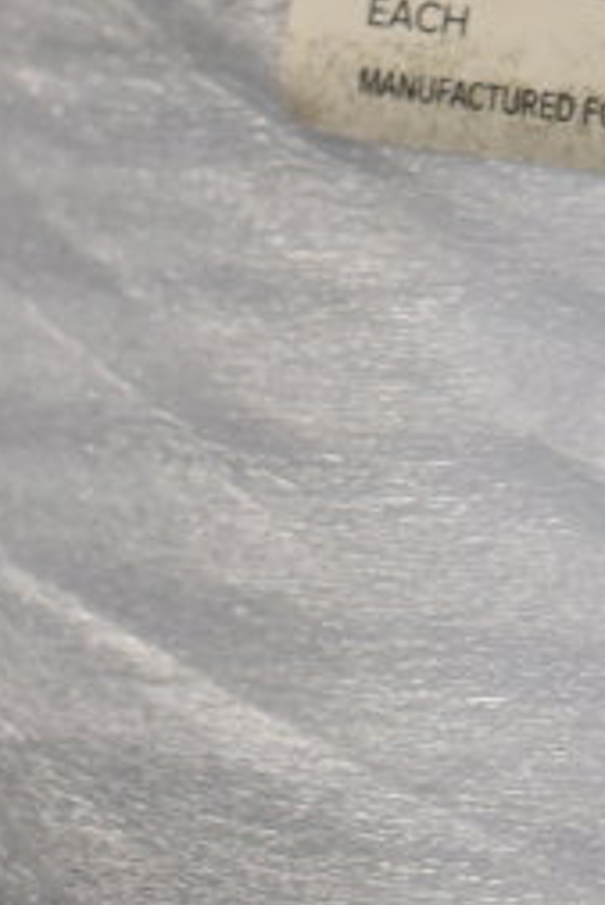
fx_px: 3272
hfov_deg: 10.1
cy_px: -199
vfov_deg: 15.2
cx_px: 1013
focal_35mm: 130
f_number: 3.8
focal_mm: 24
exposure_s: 1/40
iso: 560
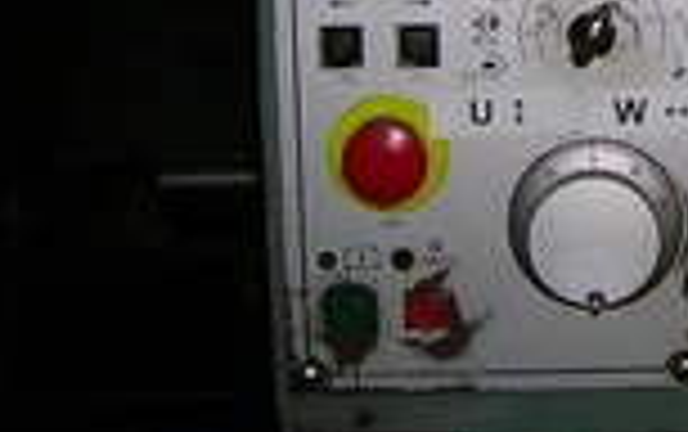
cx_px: 845
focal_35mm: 94
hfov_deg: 20.5
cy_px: -160
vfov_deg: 13.4
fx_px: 1764
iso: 50
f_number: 2.9
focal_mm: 5.7
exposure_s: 1/60.1
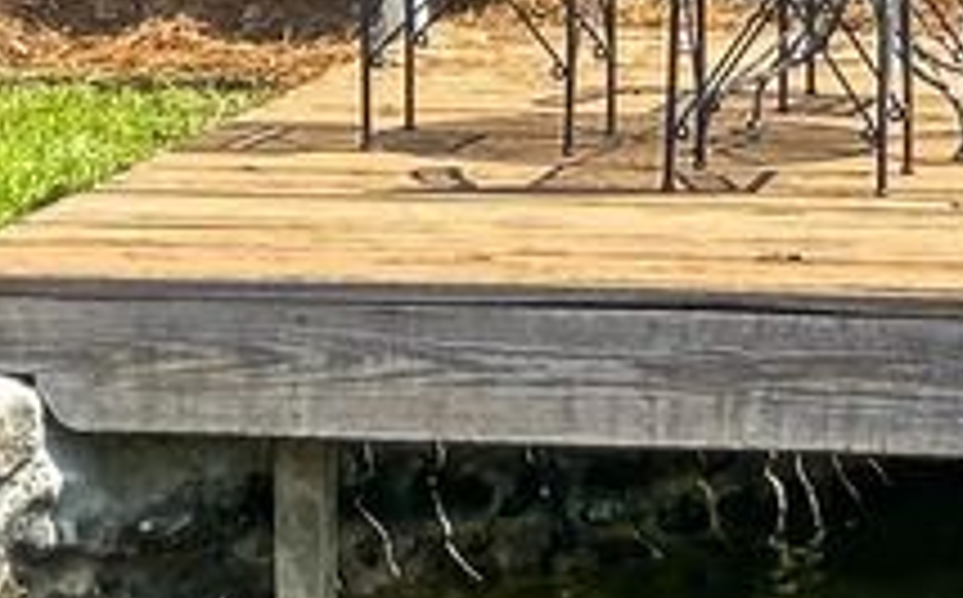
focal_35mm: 244
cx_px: 346
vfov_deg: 5.2
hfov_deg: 8.6
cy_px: -917
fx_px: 6394
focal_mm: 6.86
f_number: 1.8
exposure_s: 1/850
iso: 64
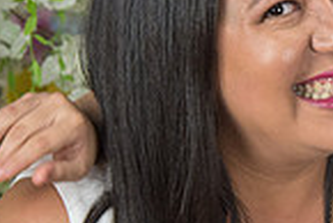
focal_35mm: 300
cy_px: 75
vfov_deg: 4.6
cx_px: 521
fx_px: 2778
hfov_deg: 6.8
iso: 1250
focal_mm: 75
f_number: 5
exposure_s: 1/125
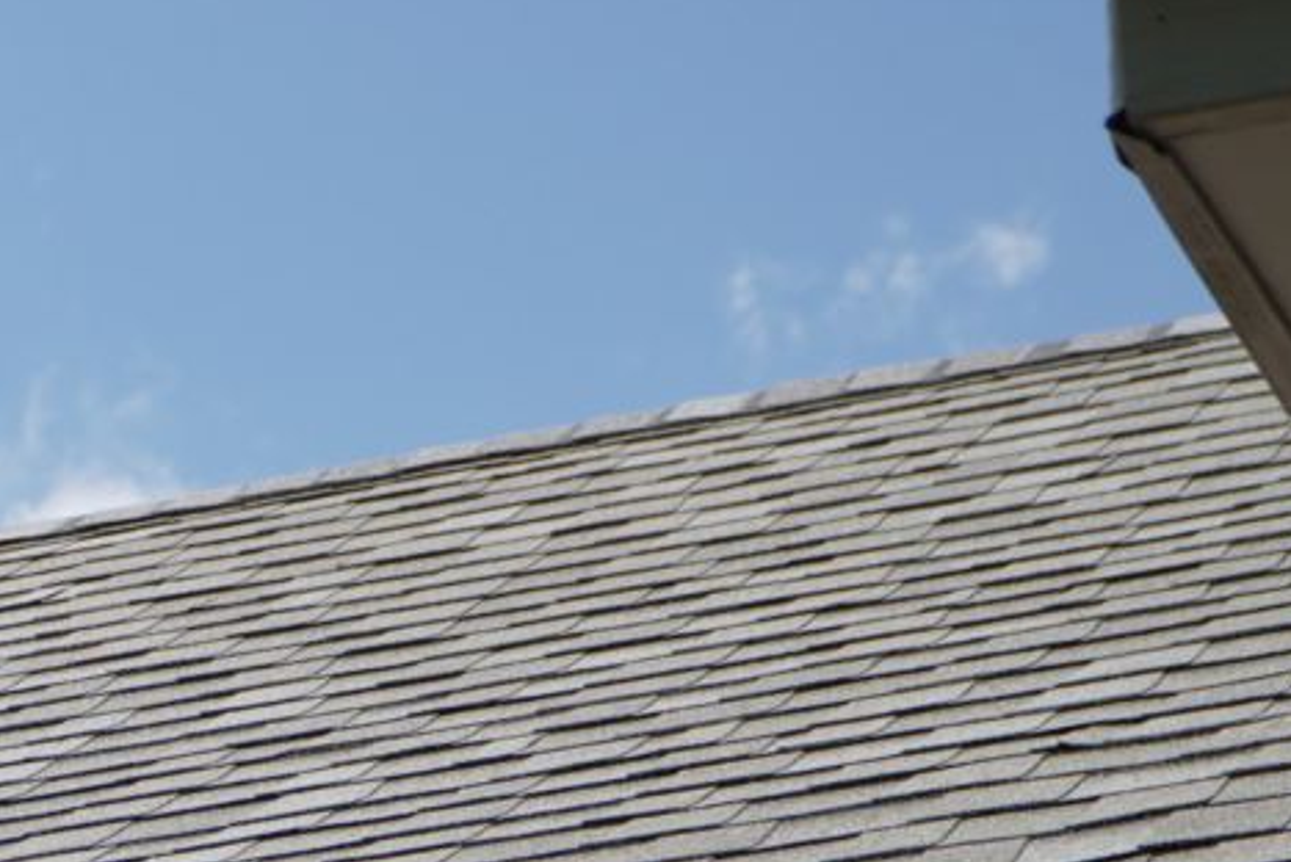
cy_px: 898
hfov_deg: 10.9
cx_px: -556
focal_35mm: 182
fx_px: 6521
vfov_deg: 7.5
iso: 50
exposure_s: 1/640
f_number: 4
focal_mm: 35
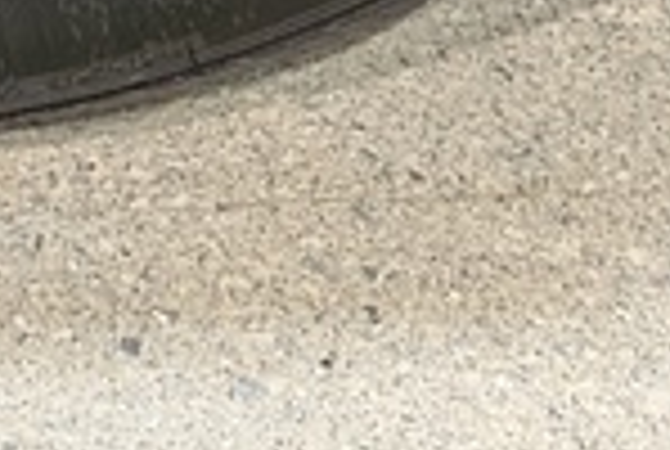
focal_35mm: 171
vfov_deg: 6.8
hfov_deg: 11.7
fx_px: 3189
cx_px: -198
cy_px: -1170
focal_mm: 4.53
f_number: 1.7
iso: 45
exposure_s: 1/30
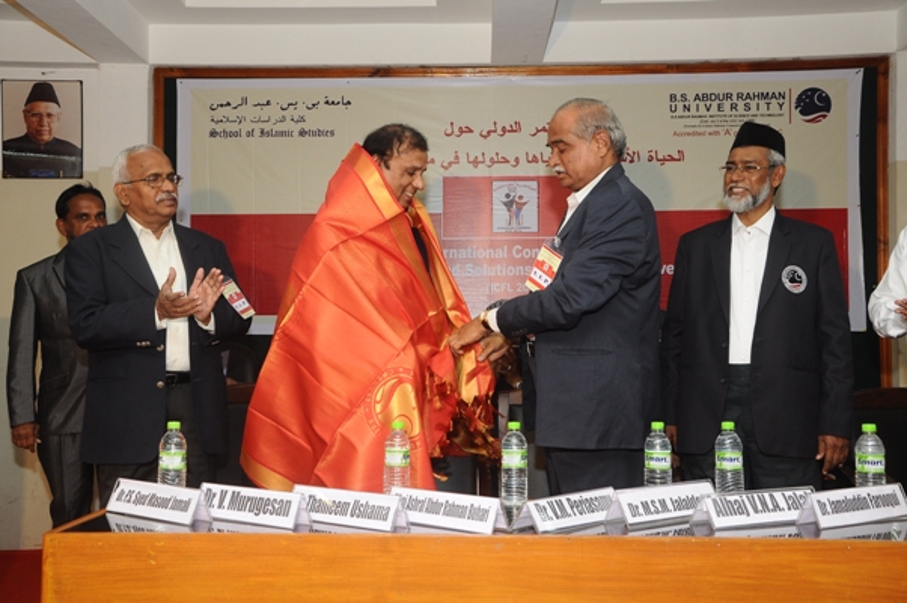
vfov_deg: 35.4
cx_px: 454
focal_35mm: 38
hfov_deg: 51.3
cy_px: 302
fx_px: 944
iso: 800
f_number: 6.3
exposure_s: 1/100
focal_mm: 25
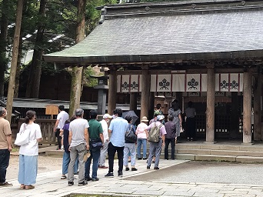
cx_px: 220
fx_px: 448
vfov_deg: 24.7
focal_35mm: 59
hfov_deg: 31.6
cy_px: 70
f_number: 1.8
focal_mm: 3.99
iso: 20
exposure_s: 1/243
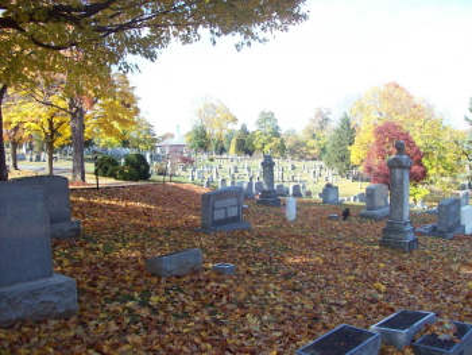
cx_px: 236
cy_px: 178
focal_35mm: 36
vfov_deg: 39.7
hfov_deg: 51.3
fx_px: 491
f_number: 2.7
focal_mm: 6
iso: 80
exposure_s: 1/398
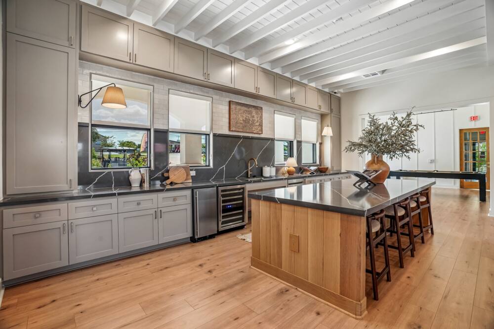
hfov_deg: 96.7
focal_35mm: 16
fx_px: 220
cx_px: 247
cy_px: 164
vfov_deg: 73.8
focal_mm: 16
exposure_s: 1/15
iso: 400
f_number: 8
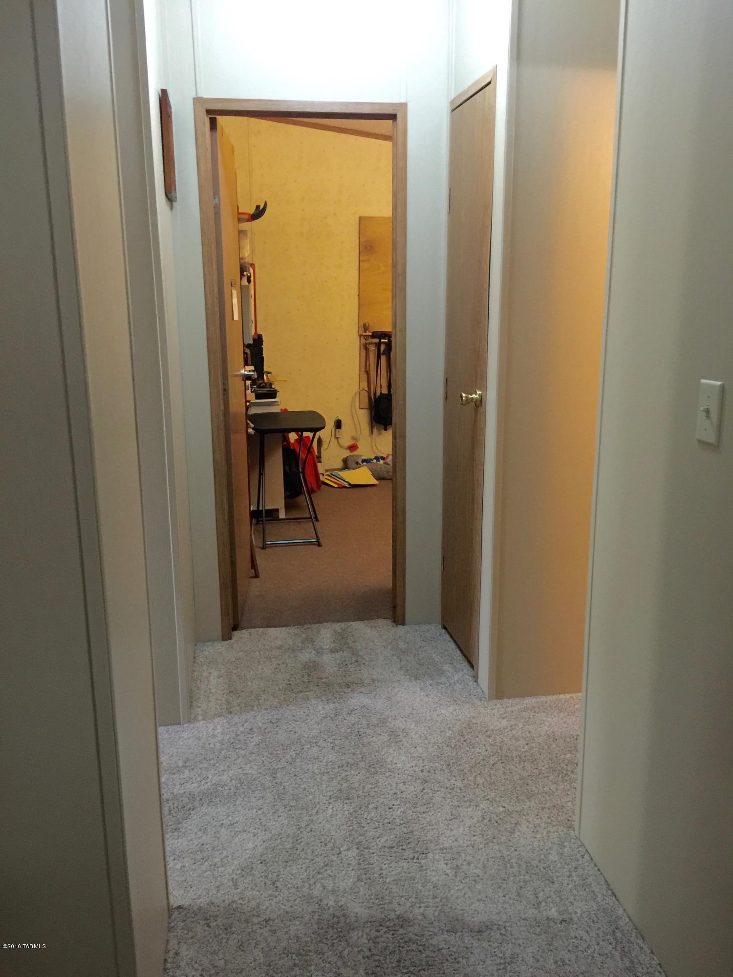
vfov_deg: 61.7
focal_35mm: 29
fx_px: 819
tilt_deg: -13.1
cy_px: 488
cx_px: 366
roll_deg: +0.9
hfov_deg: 48.2
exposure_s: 1/10
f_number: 2.2
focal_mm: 4.15
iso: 125
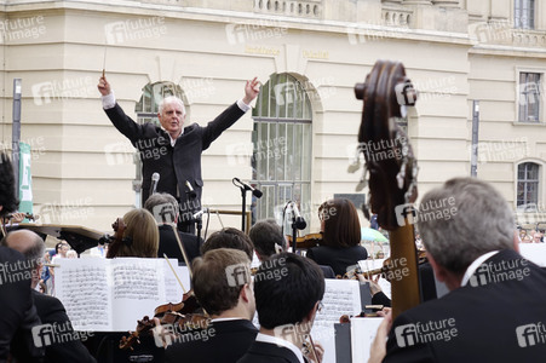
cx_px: 273
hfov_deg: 18.3
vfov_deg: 12.2
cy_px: 182
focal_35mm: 112
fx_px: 1697
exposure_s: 1/125
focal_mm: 40.95
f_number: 5
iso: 100
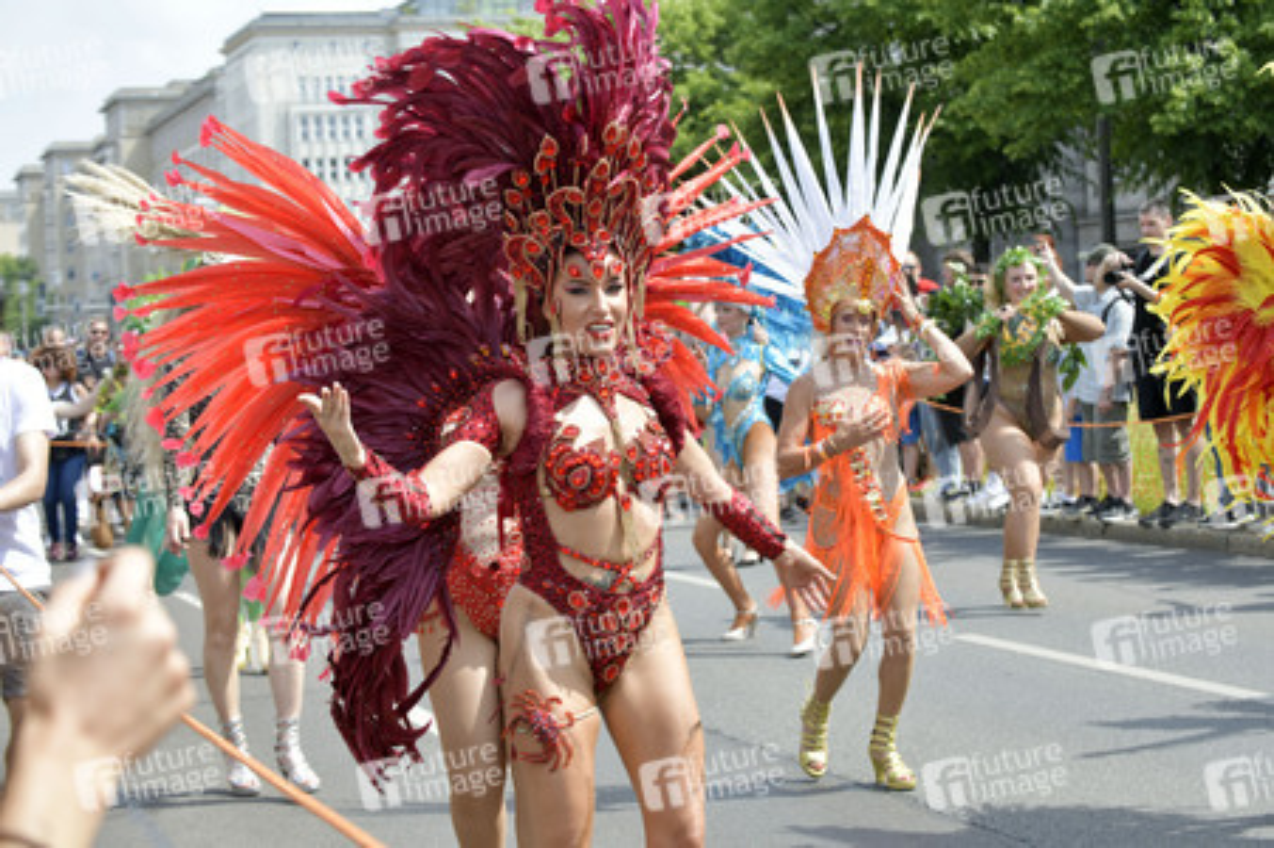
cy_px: 424
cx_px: 637
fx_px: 2758
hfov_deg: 26.0
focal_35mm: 78
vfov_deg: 17.5
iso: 160
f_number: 6.3
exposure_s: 1/250
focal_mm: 78
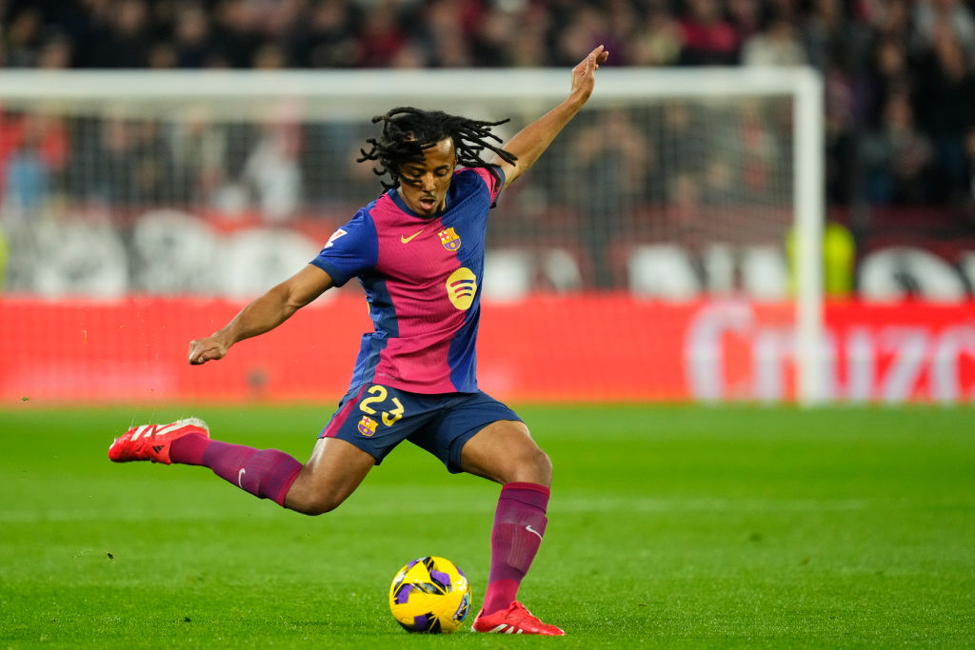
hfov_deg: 5.2
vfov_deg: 3.4
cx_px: 488
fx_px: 10834
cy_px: 325
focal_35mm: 400
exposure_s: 1/1600
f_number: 2.8
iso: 3200
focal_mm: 400
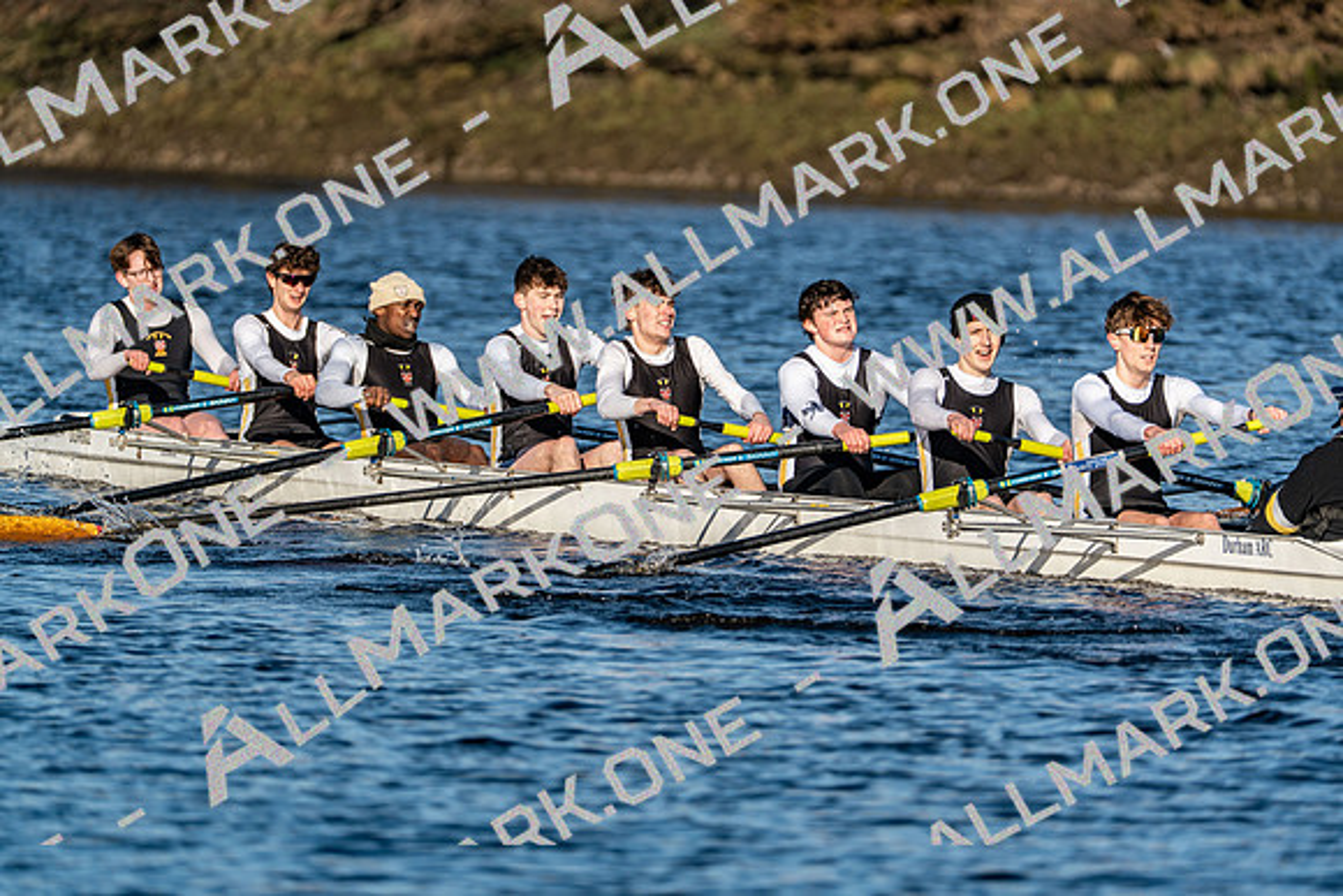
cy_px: 448
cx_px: 672
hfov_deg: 4.8
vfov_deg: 3.2
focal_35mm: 433
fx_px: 16156
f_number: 6.3
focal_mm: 433
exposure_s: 1/2000
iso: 320
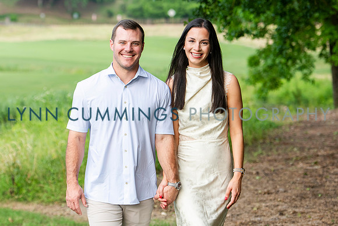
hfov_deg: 14.8
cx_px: 137
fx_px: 1297
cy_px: 72
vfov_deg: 9.9
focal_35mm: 138
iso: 250
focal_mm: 95
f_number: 3.5
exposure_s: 1/640
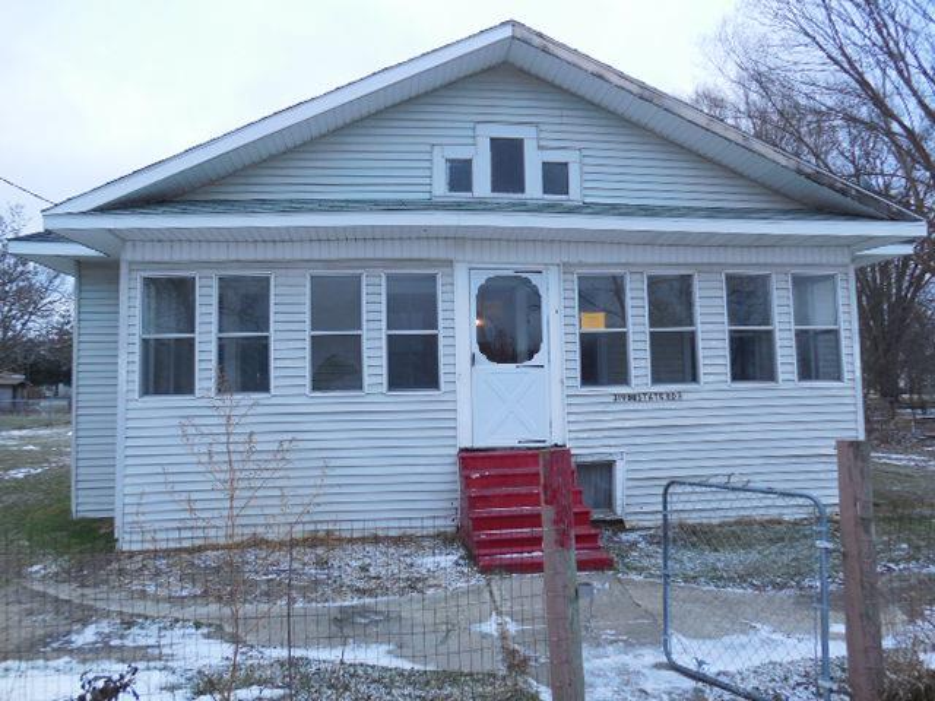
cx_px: 468
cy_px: 350
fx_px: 702
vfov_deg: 53.1
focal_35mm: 26
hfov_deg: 67.3
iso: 125
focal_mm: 4.6
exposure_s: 1/50
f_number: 3.5
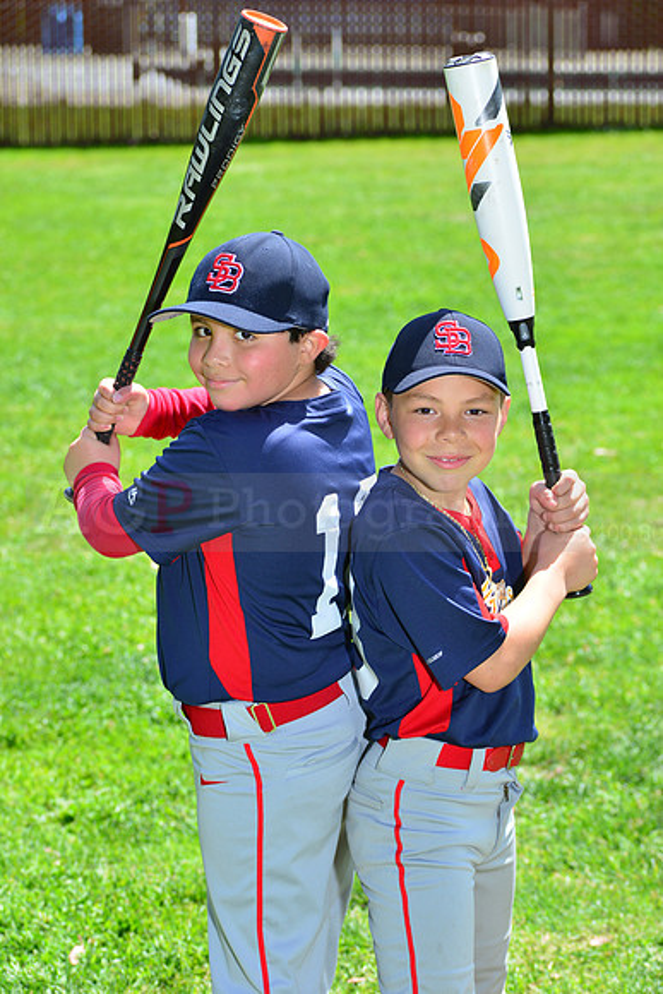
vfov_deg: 18.6
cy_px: 497
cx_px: 332
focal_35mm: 110
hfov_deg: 12.5
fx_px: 3037
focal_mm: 110
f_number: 8
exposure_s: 1/200
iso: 200
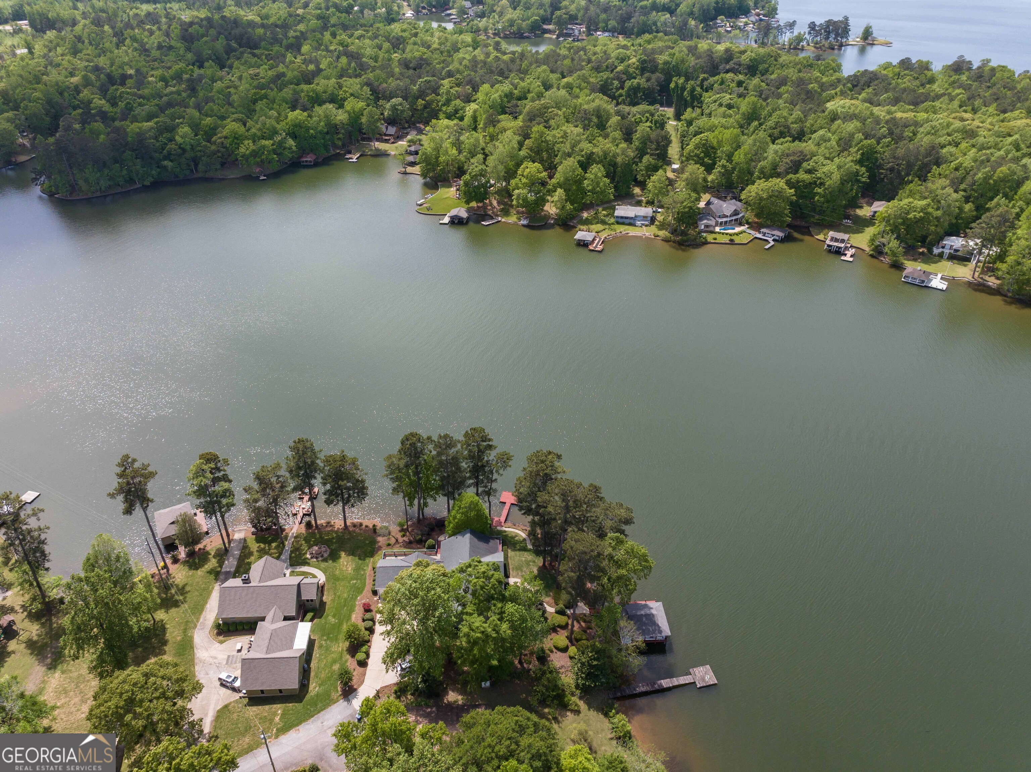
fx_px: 714
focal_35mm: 24
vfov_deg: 56.8
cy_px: 386
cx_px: 516
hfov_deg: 71.6
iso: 100
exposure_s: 1/200
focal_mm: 12.29
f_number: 2.8
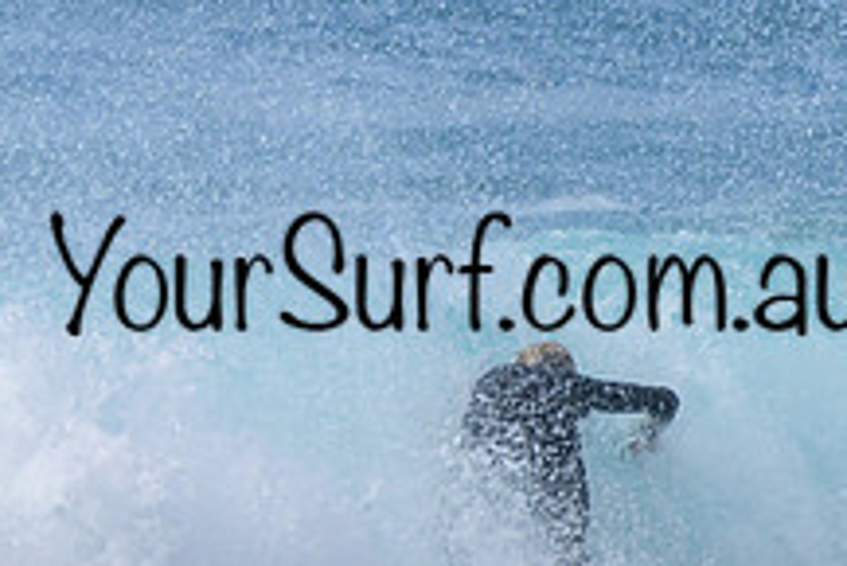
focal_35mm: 2404
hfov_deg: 0.9
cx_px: 453
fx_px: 56596
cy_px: 240
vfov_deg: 0.6
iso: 640
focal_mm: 900
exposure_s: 1/2000
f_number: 11
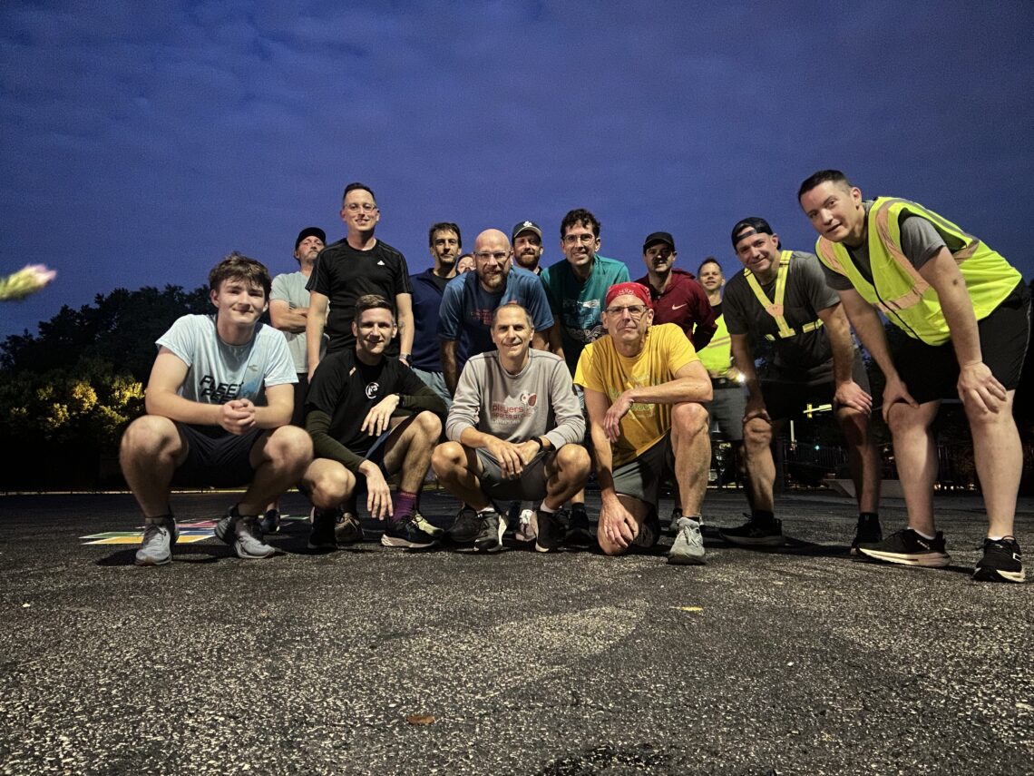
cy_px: 388
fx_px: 687
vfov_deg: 58.9
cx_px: 517
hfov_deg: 73.9
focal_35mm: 23
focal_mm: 2.69
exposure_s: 1/5
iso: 400
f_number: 1.9
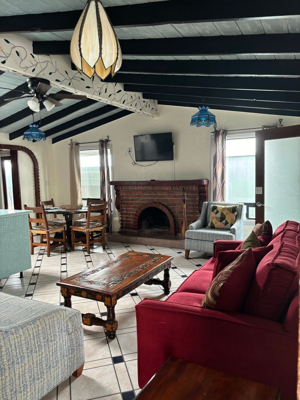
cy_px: 200
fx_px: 300
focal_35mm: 26
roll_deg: +0.6
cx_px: 150
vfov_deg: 67.3
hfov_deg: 53.1
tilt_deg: -5.1
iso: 125
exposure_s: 1/83
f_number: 1.6
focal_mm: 5.96
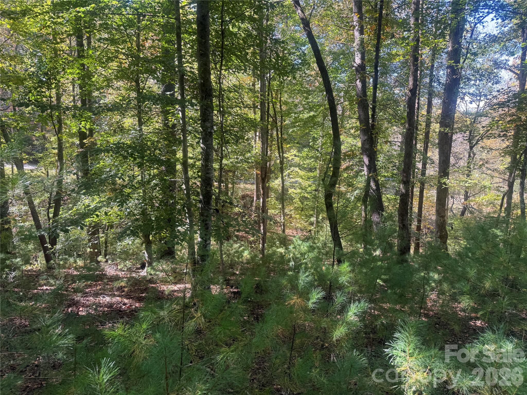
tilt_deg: -7.7
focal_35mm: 24
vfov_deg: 56.8
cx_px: 264
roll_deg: -1.7
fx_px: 365
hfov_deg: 71.6
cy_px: 198
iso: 50
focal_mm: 6.76
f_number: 1.78
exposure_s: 1/121
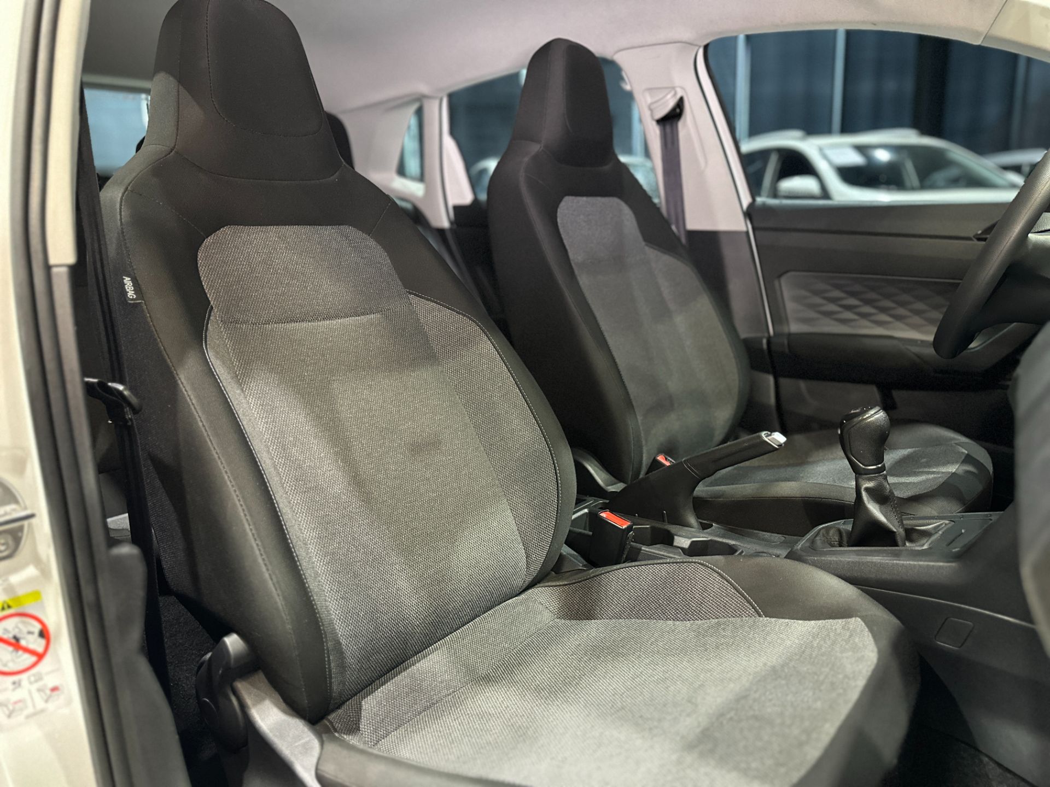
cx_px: 525
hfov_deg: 71.6
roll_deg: +1.7
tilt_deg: -12.9
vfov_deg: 56.8
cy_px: 394
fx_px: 728
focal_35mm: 24
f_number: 1.78
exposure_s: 1/40
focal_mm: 6.86
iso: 1000
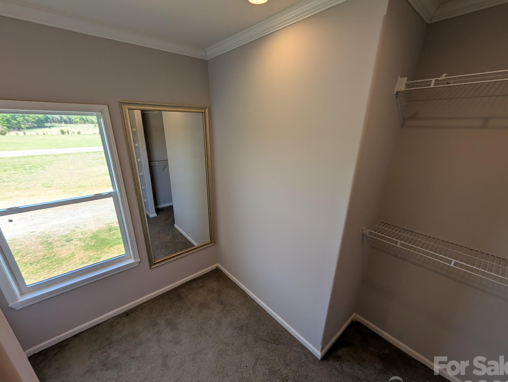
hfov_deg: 106.0
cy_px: 202
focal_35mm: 13
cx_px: 244
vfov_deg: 90.0
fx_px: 191
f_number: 1.7
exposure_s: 1/368
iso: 57
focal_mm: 2.02
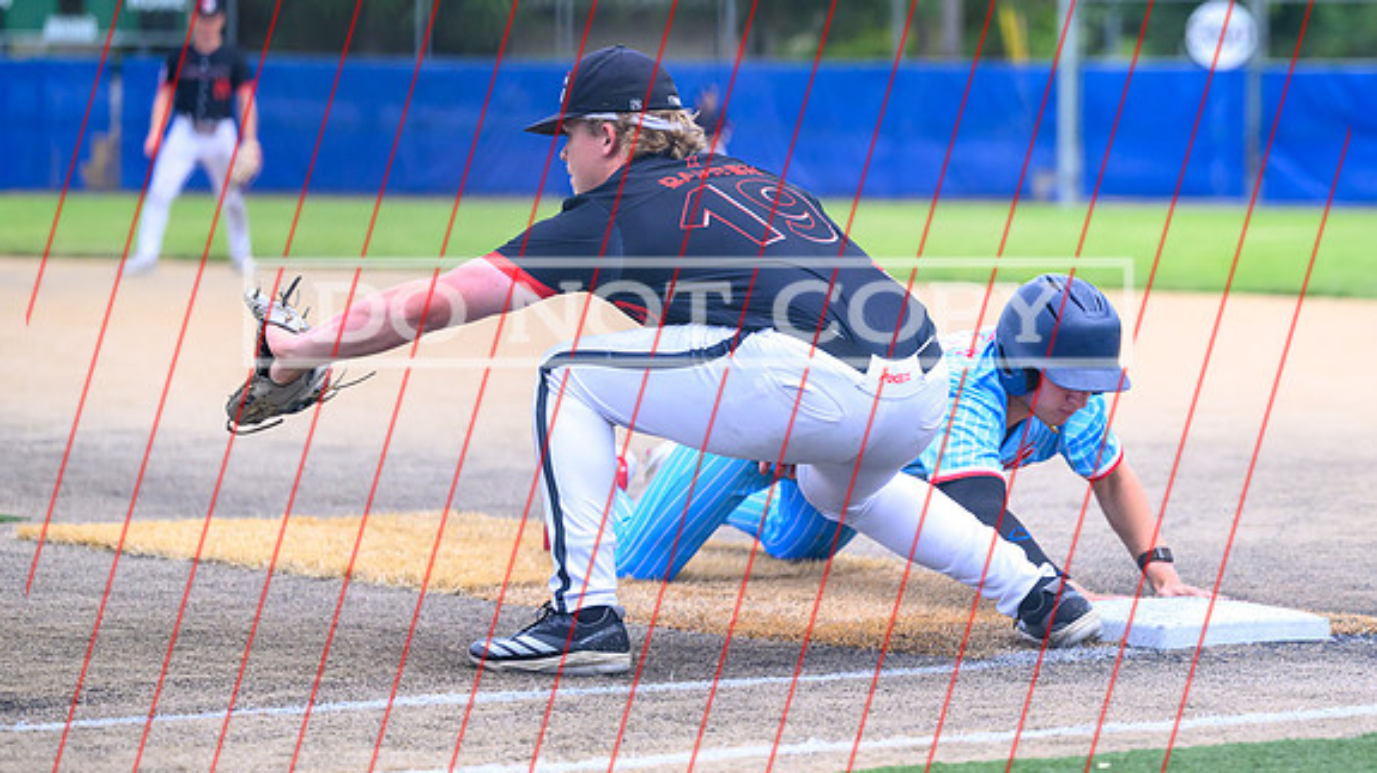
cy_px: 289
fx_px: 5658
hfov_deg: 13.9
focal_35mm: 155
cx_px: 936
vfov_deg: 7.8
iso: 1400
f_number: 2.8
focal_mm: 105
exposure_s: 1/3200
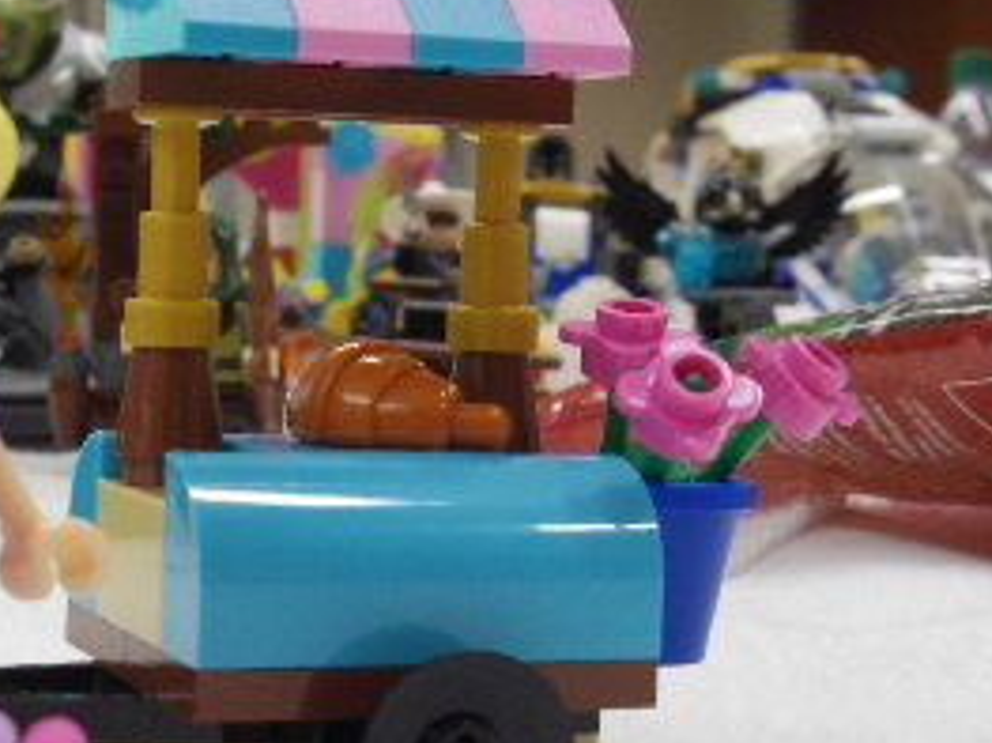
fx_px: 2549
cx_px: 268
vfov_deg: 16.6
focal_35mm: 89
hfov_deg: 21.9
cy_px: 487
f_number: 4.5
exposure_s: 1/60
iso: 500
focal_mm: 7
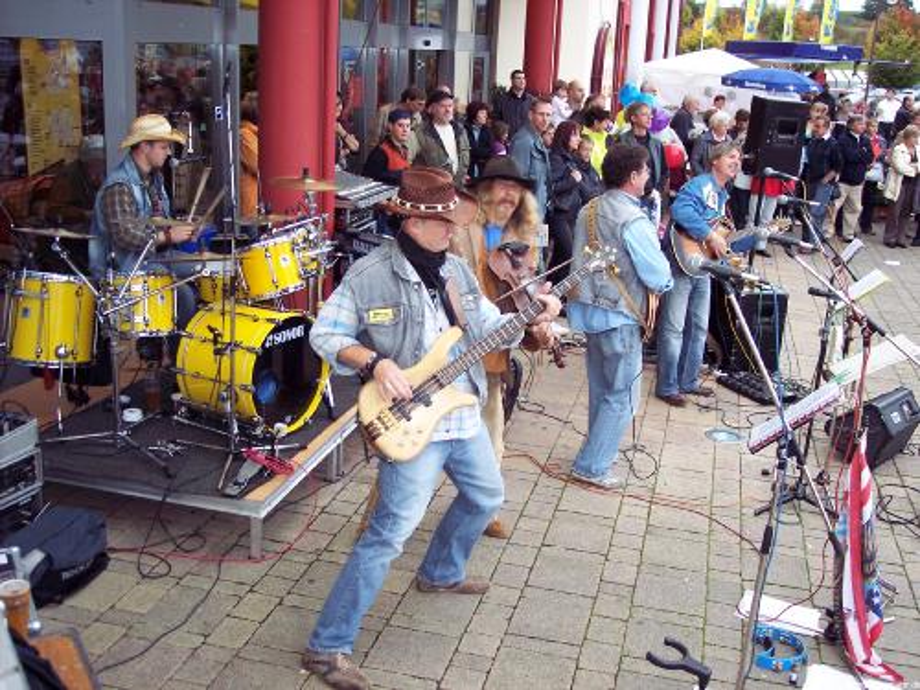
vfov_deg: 36.8
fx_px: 1037
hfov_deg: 47.9
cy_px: 345
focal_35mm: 39
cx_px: 460
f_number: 2.8
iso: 140
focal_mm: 8
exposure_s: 1/90
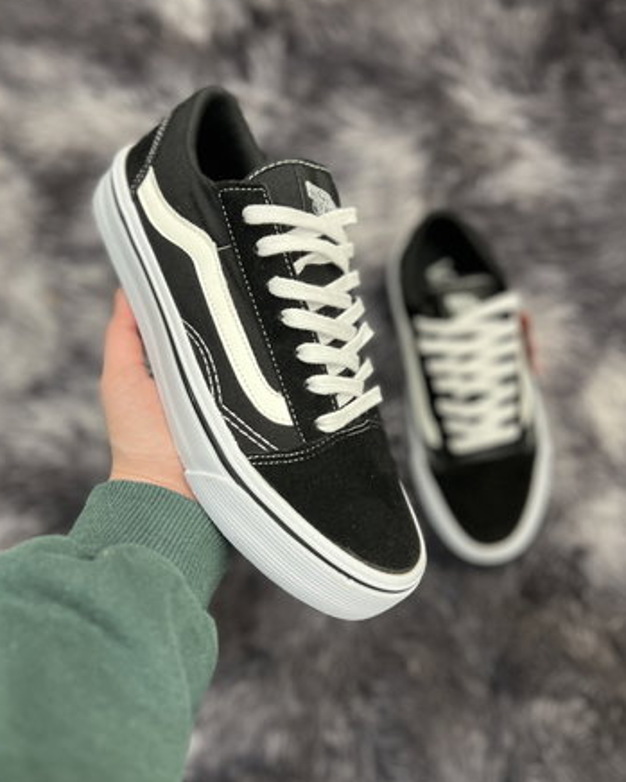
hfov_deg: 47.1
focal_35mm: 31
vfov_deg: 57.1
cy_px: 408
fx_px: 718
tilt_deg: -77.1
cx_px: 335
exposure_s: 1/100
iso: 125
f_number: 1.5
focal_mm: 5.7
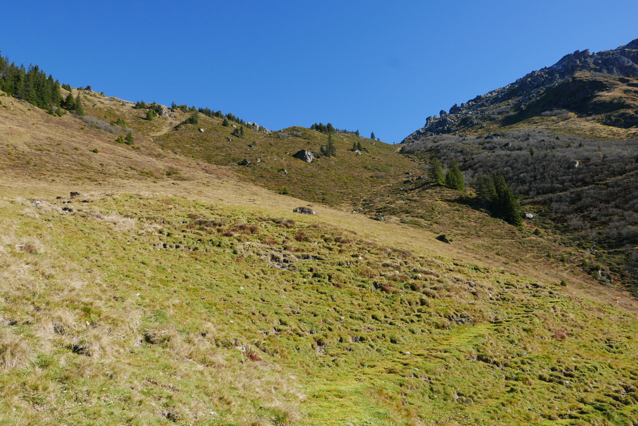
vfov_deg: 53.2
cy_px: 213
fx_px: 426
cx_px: 319
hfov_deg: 73.7
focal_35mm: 24
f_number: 5.6
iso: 200
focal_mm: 10.9
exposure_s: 1/400
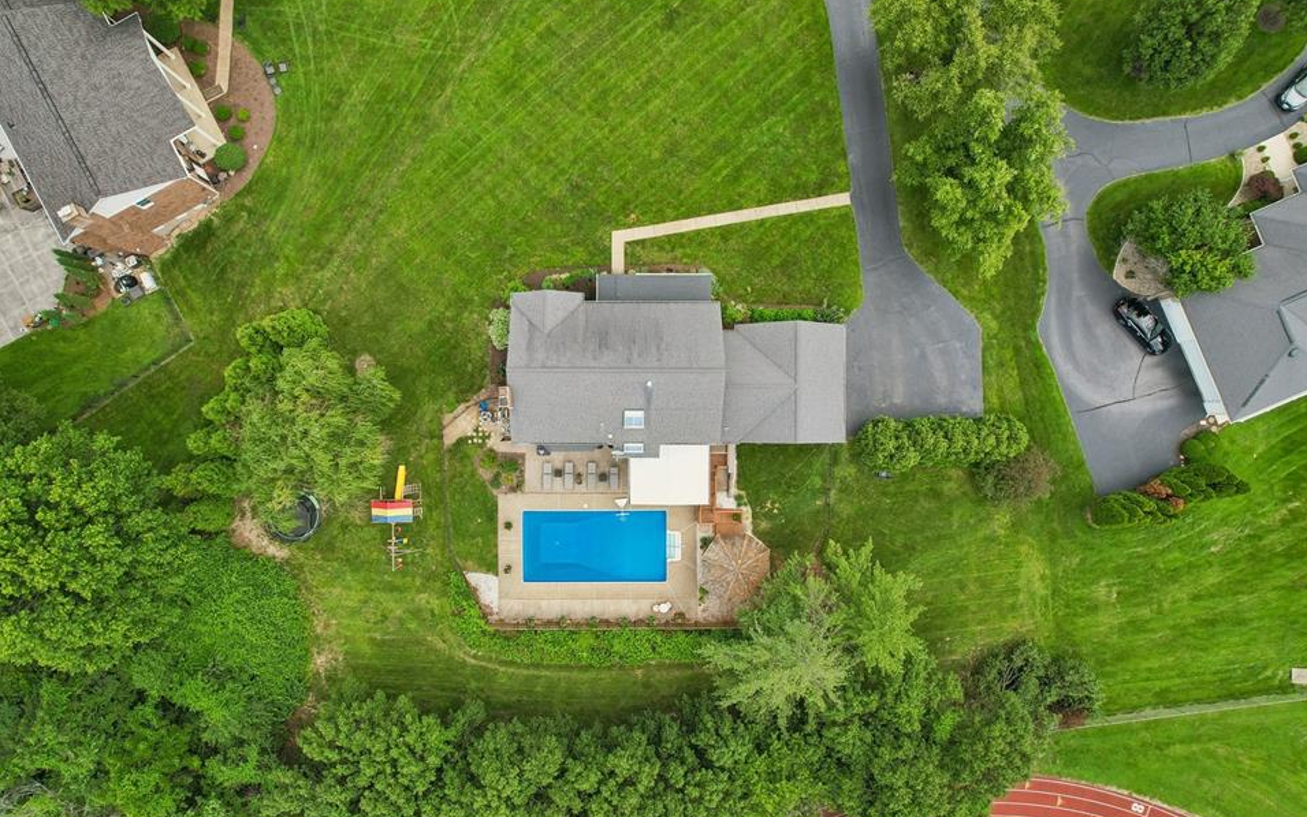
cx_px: 611
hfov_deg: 74.7
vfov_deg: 51.1
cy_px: 425
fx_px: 855
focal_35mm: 24
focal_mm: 8.4
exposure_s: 1/800
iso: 100
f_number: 2.8
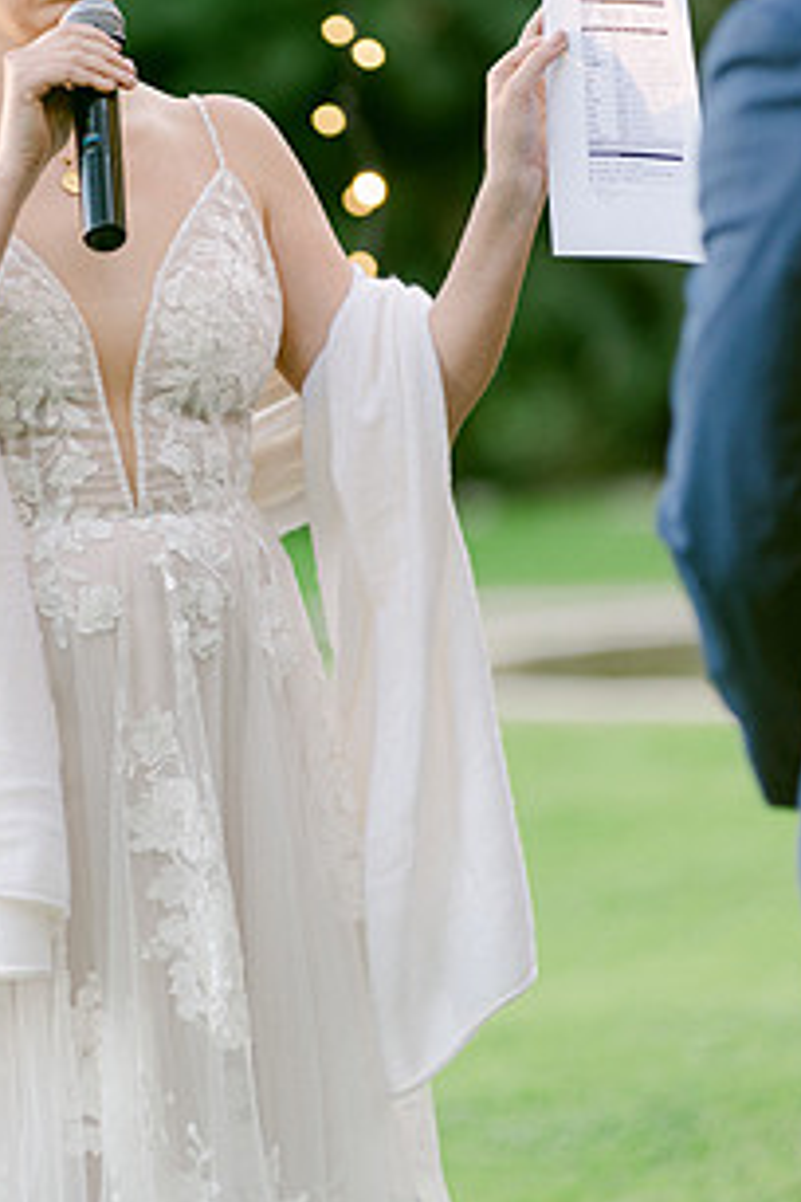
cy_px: 338
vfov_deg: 7.0
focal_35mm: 294
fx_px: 9811
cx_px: 251
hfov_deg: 4.7
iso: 360
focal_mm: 200
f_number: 2.8
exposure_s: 1/125
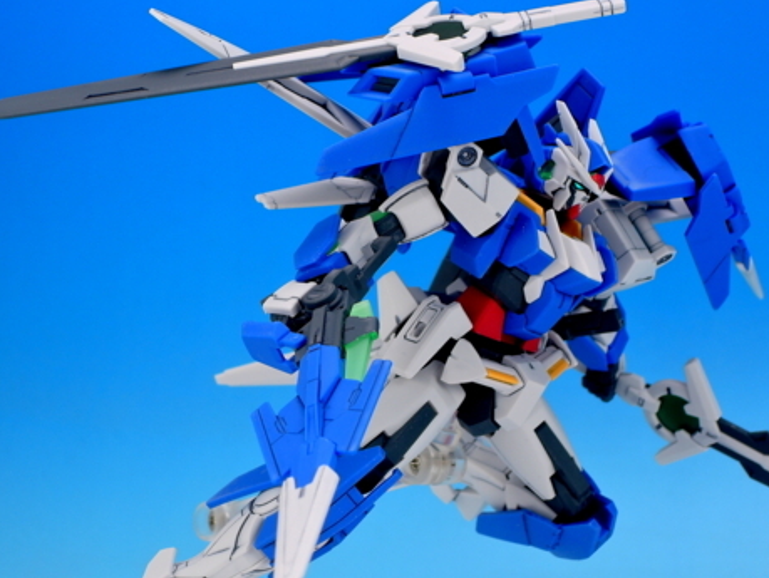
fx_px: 2468
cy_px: 360
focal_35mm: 111
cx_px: 400
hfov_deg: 17.7
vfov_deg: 13.3
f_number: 5.6
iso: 80
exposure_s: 1/2
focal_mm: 18.2
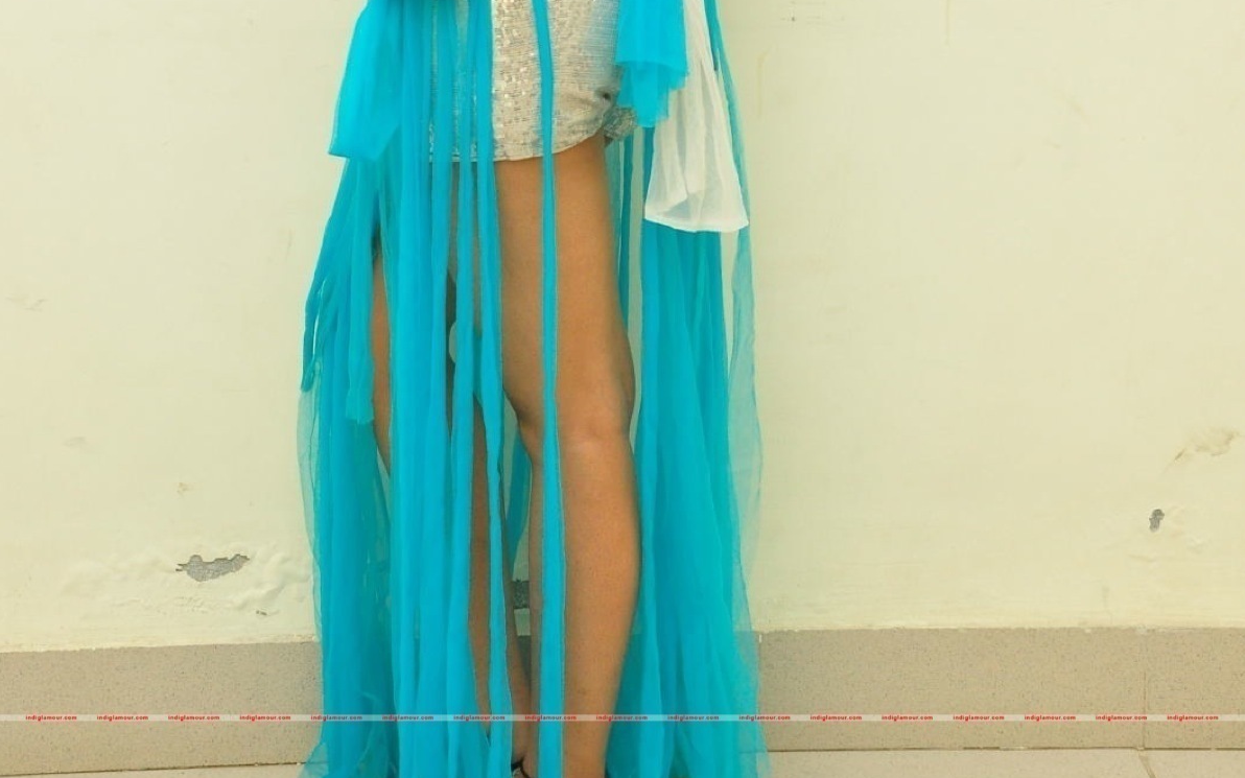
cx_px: 621
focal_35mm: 88
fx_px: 2986
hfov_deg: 23.6
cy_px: -27
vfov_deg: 14.6
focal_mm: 38
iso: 1600
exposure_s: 1/125
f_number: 8
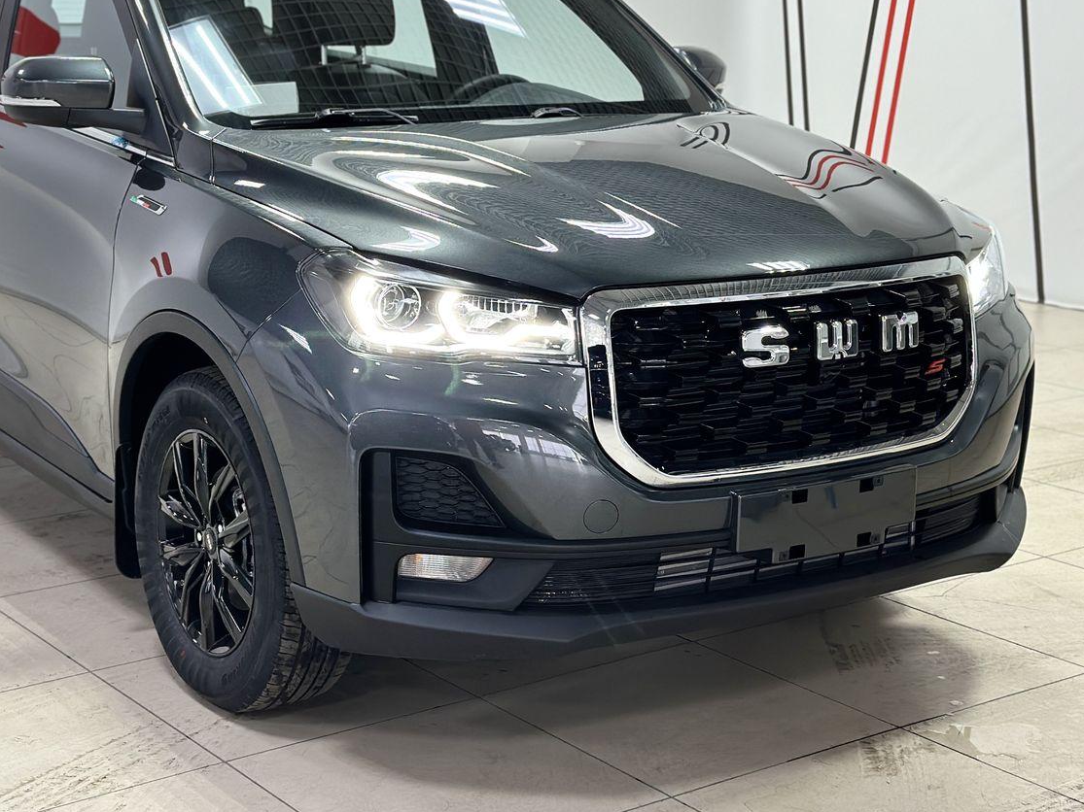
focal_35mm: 62
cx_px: 403
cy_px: 328
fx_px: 1941
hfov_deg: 31.1
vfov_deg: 23.6
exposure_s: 1/100
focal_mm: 6.86
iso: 160
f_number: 1.78
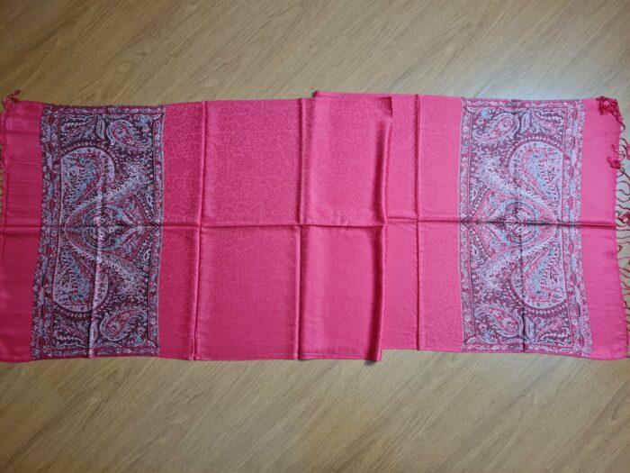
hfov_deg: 67.3
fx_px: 473
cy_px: 236
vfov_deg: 53.1
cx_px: 315
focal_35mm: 26
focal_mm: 5.4
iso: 200
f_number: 1.8
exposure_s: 1/40
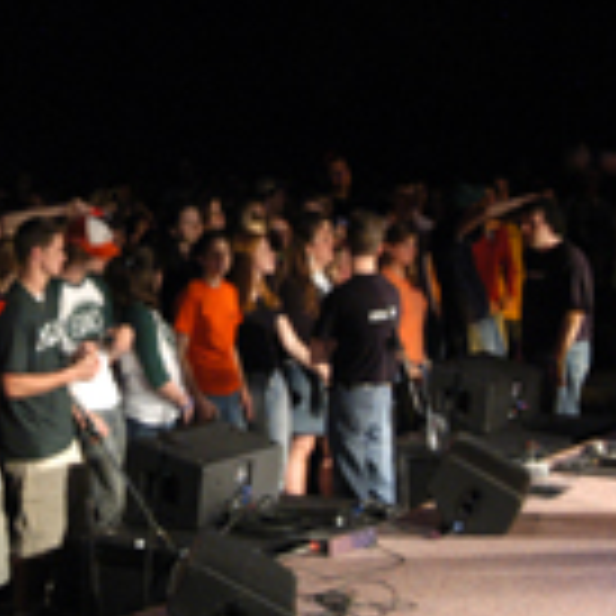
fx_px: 1941
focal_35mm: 96
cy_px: 124
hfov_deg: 18.0
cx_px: 297
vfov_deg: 17.9
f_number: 4.2
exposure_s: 1/40
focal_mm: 23
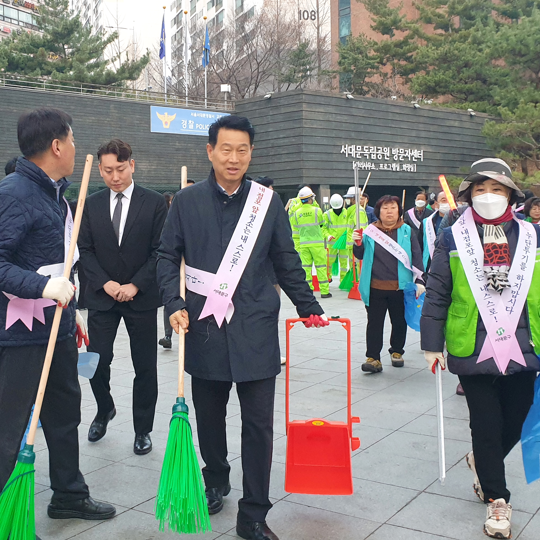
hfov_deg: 41.9
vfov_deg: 42.8
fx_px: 688
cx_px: 157
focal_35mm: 39
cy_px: 254
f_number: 2.4
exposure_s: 1/120
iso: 250
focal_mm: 4.3
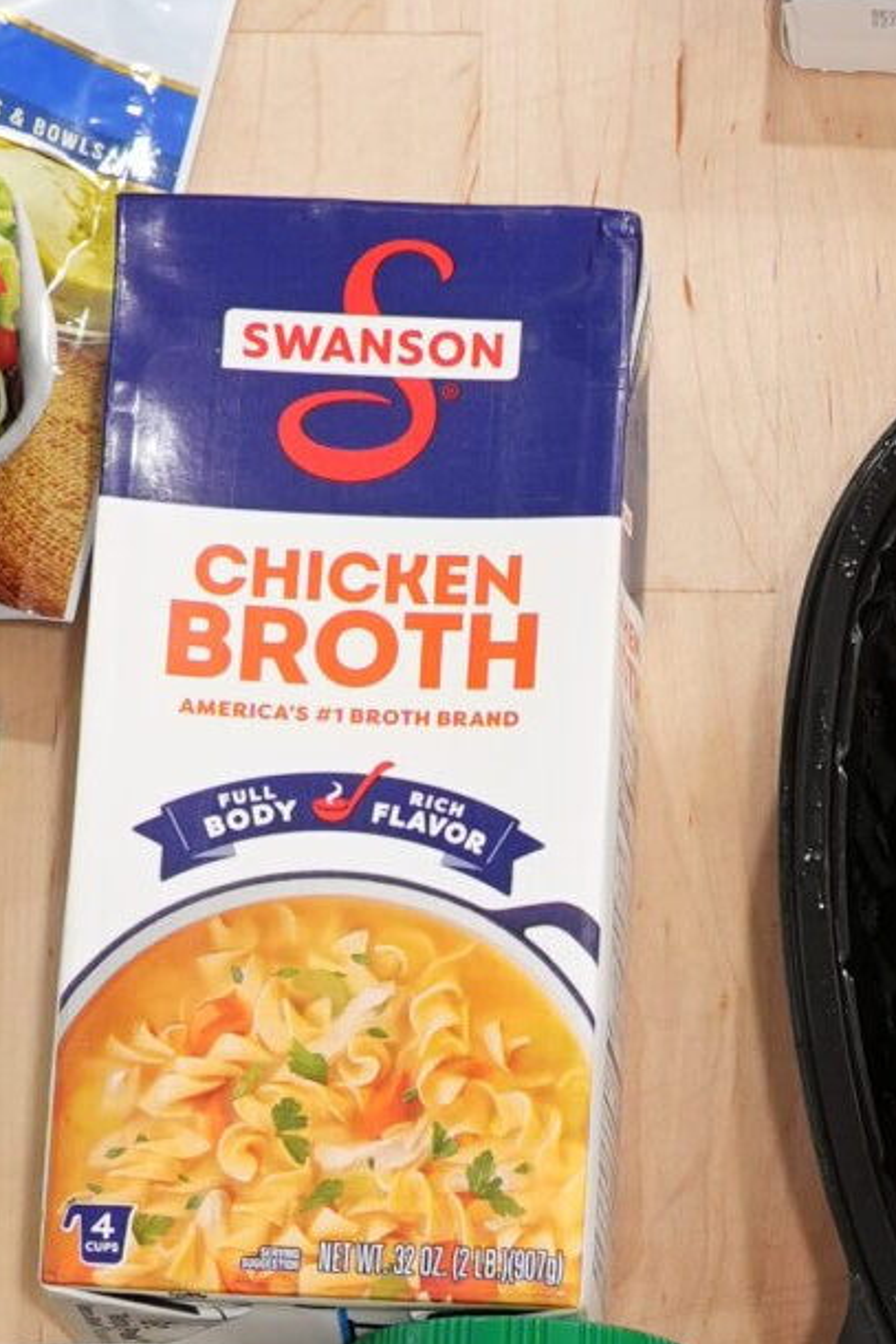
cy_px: 1827
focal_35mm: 151
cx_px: 853
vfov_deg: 13.1
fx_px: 5634
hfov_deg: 9.0
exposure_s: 1/100
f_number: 4.5
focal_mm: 24
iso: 500
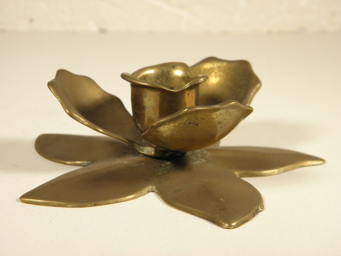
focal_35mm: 80
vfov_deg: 18.4
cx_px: 170
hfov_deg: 24.4
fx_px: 788
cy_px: 128
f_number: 4.4
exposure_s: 1/50
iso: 160
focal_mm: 14.3
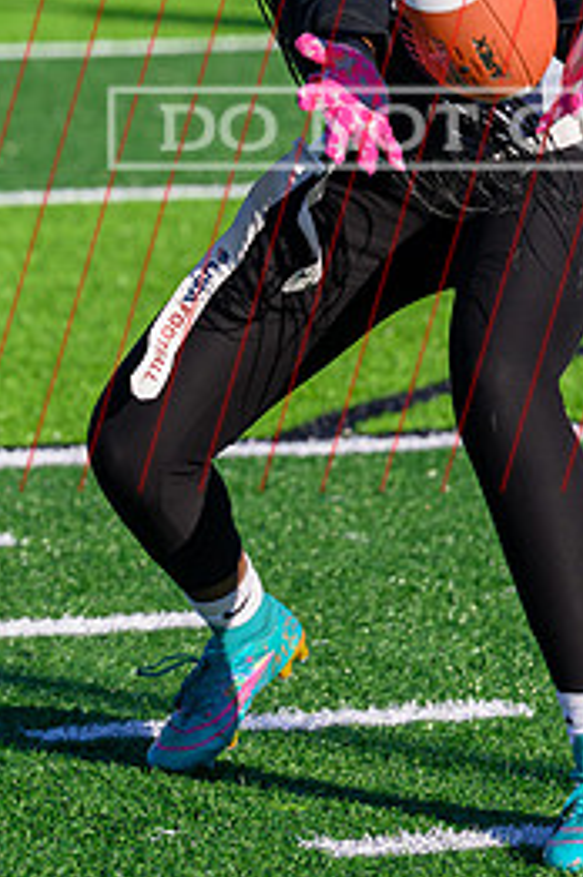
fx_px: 8061
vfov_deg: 6.2
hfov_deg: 4.1
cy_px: -35
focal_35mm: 331
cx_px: 380
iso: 140
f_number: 3.5
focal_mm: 104
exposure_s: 1/1250
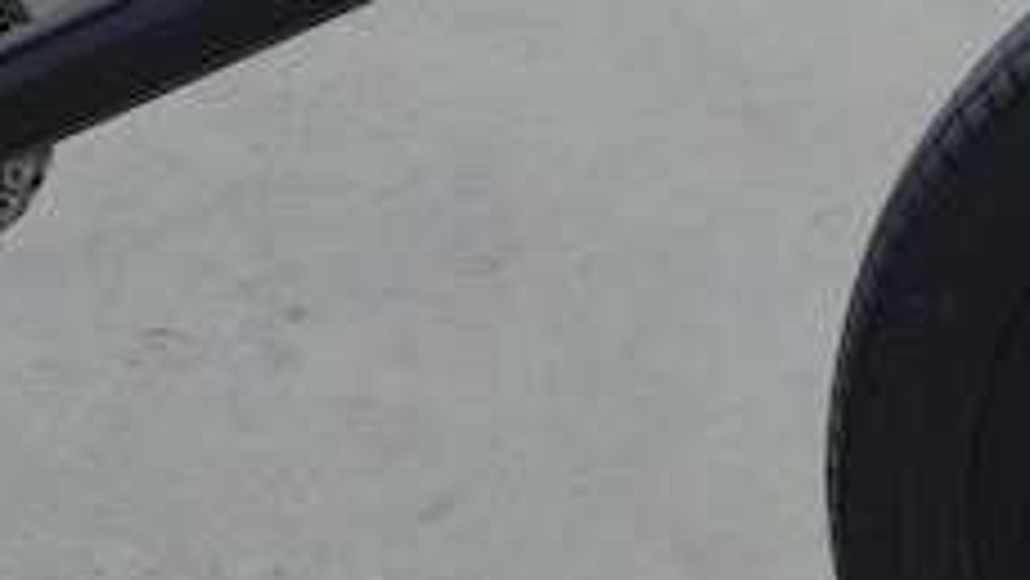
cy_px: -160
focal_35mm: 253
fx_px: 6912
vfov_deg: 4.8
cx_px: 418
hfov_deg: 8.5
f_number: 8
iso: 100
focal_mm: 36
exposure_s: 1/250
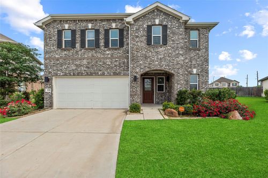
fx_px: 104
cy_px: 89
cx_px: 134
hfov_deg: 104.3
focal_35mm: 14
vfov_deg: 81.2
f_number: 8
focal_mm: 14
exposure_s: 1/320
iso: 100
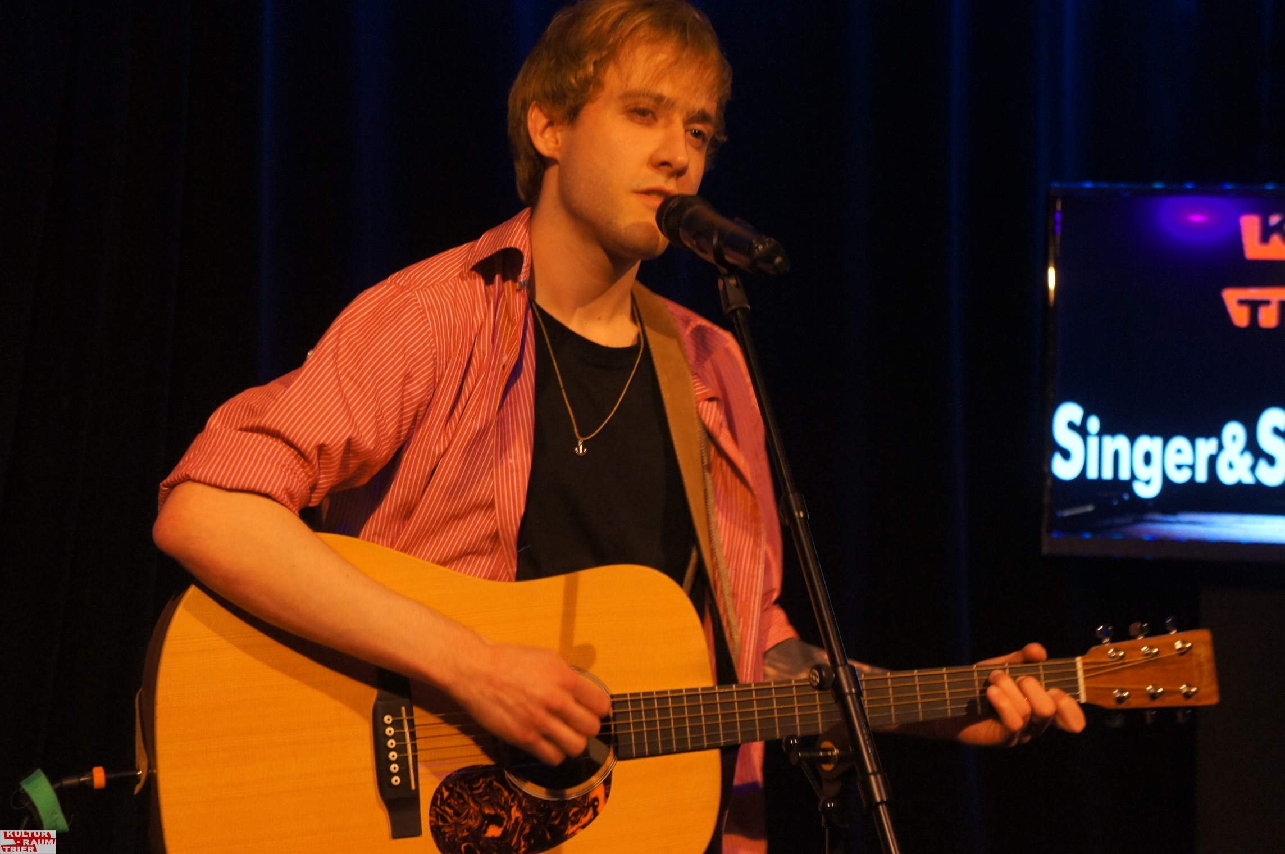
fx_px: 2941
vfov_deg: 16.5
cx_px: 642
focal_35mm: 82
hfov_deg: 24.6
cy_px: 427
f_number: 5.6
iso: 1600
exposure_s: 1/40
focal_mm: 55
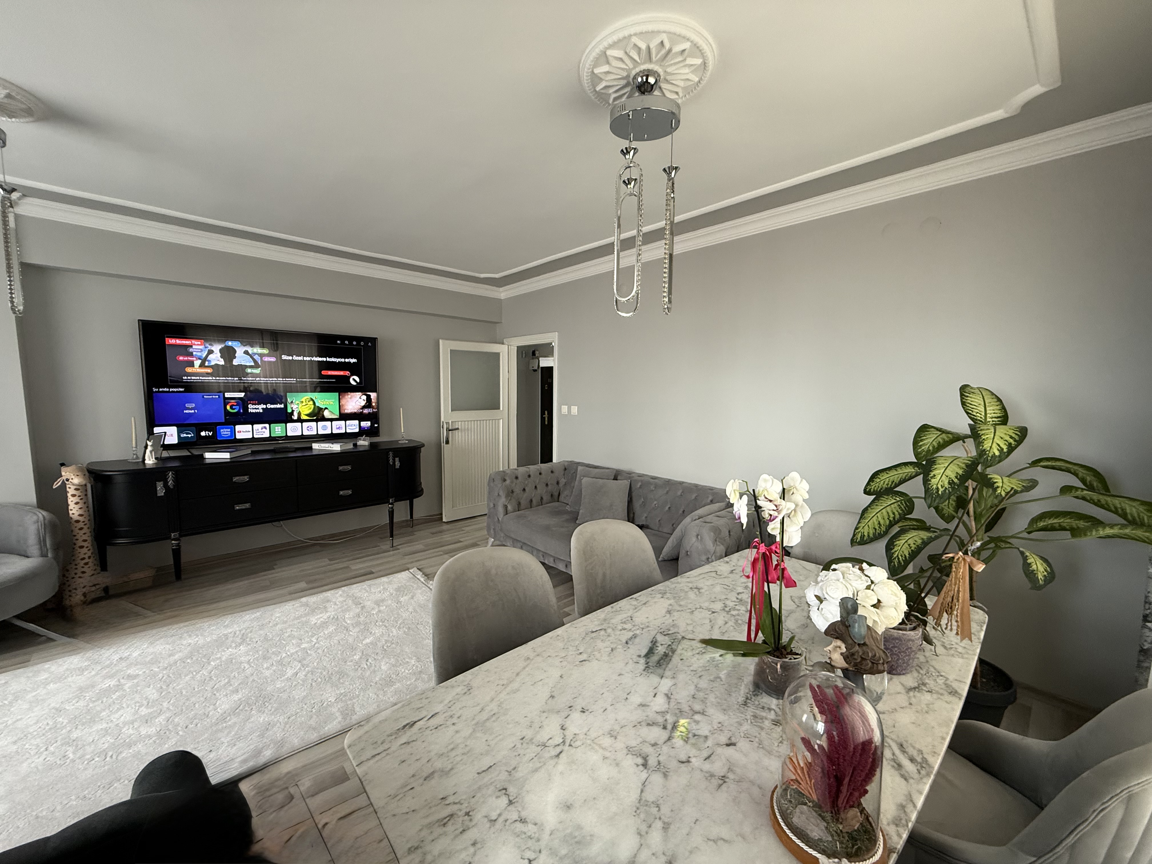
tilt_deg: -4.3
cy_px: 432
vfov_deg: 85.7
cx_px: 576
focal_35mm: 14
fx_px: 466
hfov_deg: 102.1
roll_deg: -0.5
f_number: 2.2
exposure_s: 1/99
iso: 250
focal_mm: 2.22
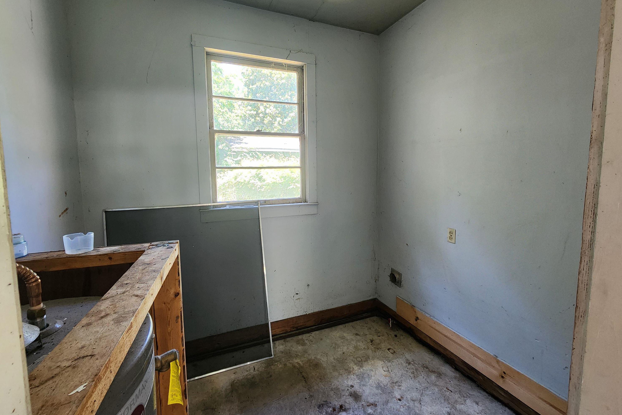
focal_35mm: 14
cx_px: 304
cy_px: 195
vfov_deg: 81.1
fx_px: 242
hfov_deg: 104.2
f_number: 2.2
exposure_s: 1/60
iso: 320
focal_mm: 2.2
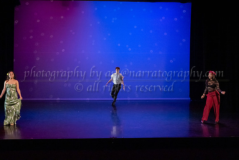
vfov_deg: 26.4
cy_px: 80
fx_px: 340
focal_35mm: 51
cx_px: 120
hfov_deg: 38.7
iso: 4000
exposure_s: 1/400
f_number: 5.6
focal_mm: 51
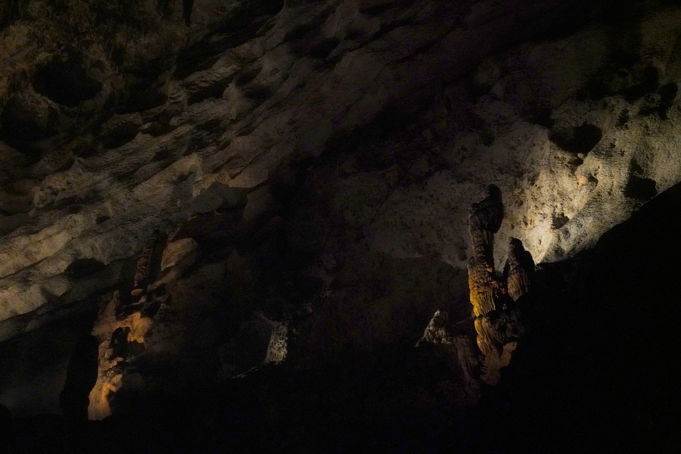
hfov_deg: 41.1
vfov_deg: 28.1
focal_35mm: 48
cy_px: 227
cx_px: 340
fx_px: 908
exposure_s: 1/80
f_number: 5.6
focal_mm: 48
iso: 12800
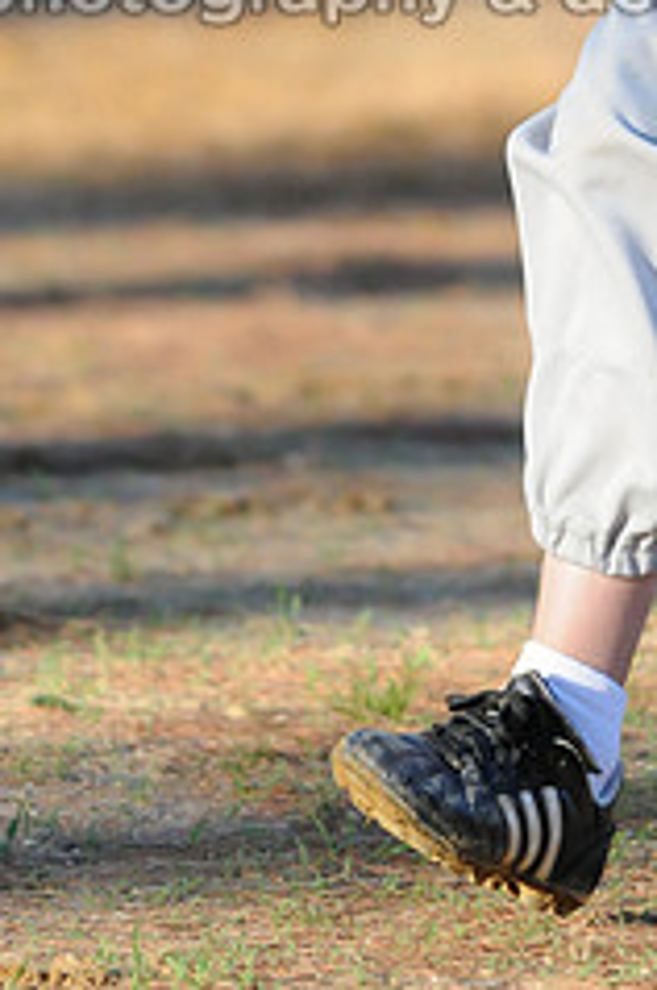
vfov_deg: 1.9
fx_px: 30116
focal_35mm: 1097
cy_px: -212
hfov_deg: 1.2
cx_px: 501
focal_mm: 300
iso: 800
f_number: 4
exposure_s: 1/2000
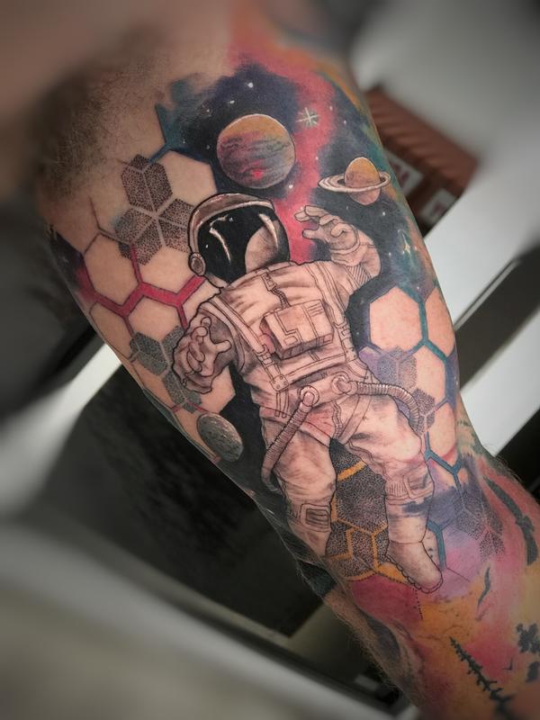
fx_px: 1186
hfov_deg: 25.7
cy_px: 360
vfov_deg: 33.8
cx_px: 270
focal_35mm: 57
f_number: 2.8
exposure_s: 1/60
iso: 64
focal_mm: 6.6
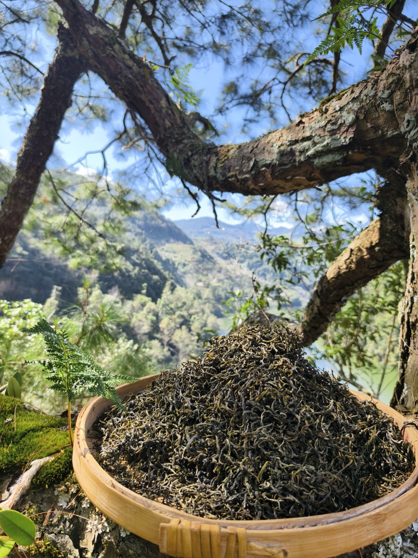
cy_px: 279
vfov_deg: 73.9
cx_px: 209
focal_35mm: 23
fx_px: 370
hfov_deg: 58.9
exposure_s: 1/710
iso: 72
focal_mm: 5.6
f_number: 1.57
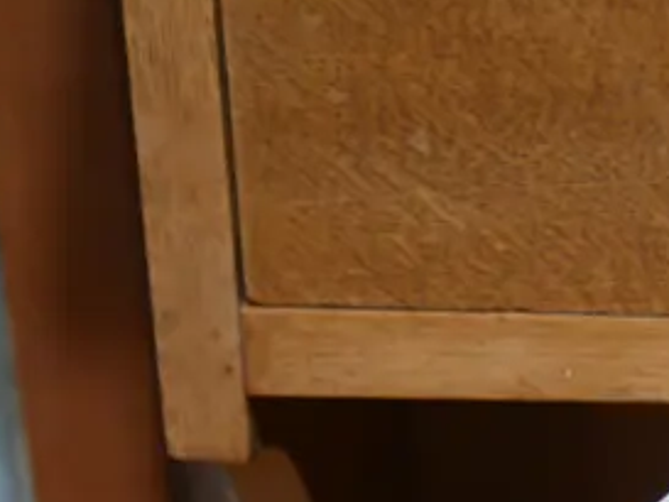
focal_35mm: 105
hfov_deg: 17.7
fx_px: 2030
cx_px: 823
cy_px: 875
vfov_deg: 12.9
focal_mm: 14
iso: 320
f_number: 3.5
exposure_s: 1/60
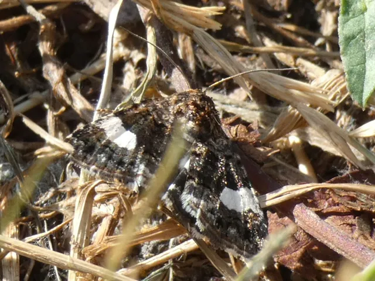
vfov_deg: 11.6
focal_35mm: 128
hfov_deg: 15.4
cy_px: 140
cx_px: 188
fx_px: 1387
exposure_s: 1/80
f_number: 5.2
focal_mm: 22.9
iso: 100
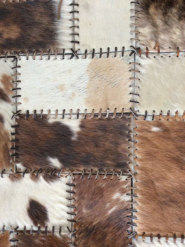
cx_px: 92
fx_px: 229
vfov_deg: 56.9
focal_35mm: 32
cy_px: 124
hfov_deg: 44.1
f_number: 2.4
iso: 160
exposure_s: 1/25
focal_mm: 3.3
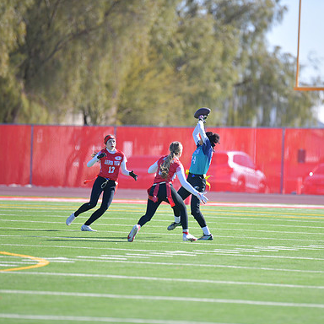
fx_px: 4077
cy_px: 162
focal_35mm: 385
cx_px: 222
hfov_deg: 4.6
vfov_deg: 4.6
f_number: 2.8
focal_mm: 300
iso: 400
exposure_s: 1/4000
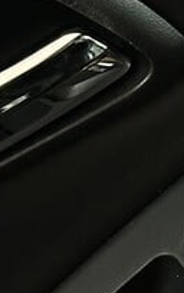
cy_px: 131
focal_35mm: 224
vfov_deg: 9.4
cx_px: 424
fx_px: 1792
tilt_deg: -27.8
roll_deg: +0.6
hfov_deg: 5.7
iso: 250
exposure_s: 1/50
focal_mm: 6.86
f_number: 1.78
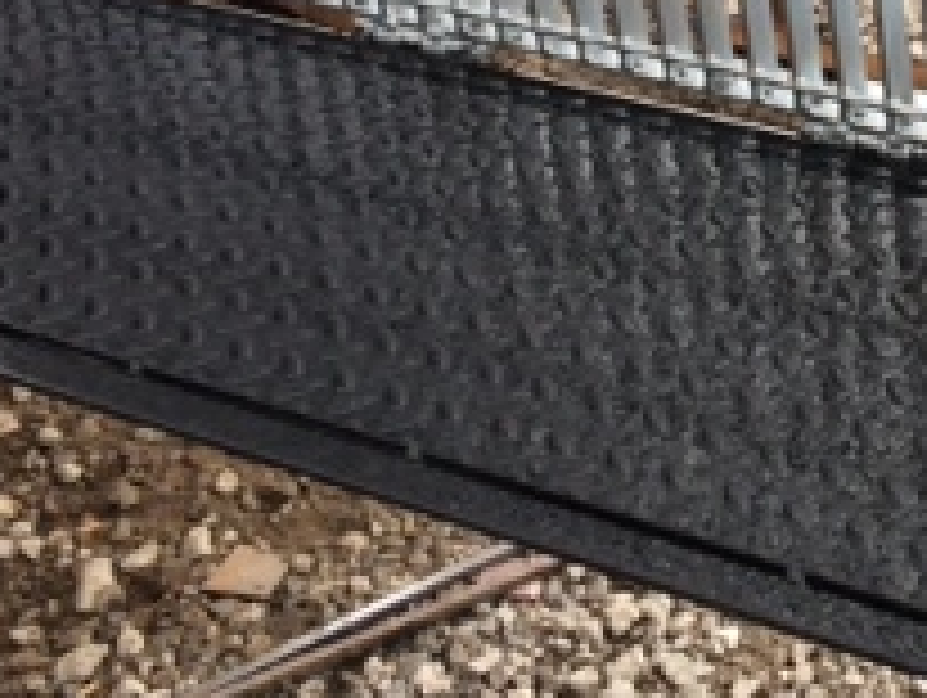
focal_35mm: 90
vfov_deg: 15.9
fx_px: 2413
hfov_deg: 20.9
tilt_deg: -26.0
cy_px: -86
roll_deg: +4.3
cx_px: 976
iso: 64
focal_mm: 4.15
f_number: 2.2
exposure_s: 1/120
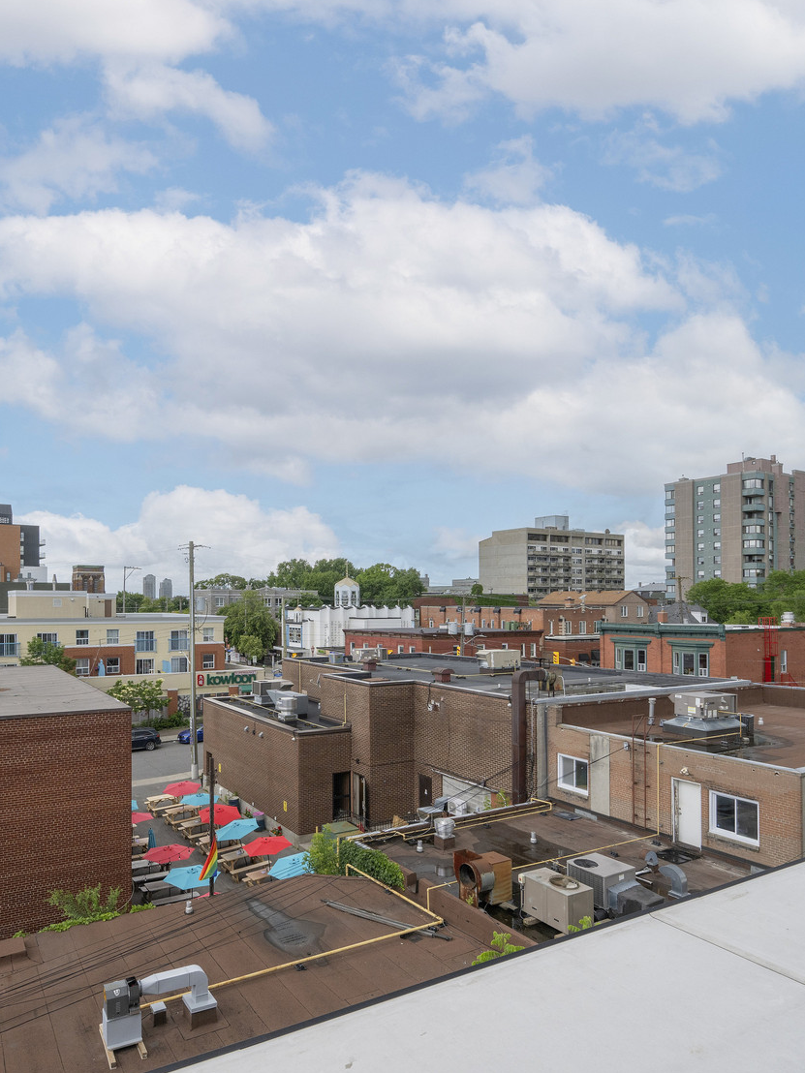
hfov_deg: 62.4
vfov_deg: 79.0
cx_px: 293
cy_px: 543
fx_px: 651
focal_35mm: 21
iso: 320
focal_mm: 14
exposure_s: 1/500
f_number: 8
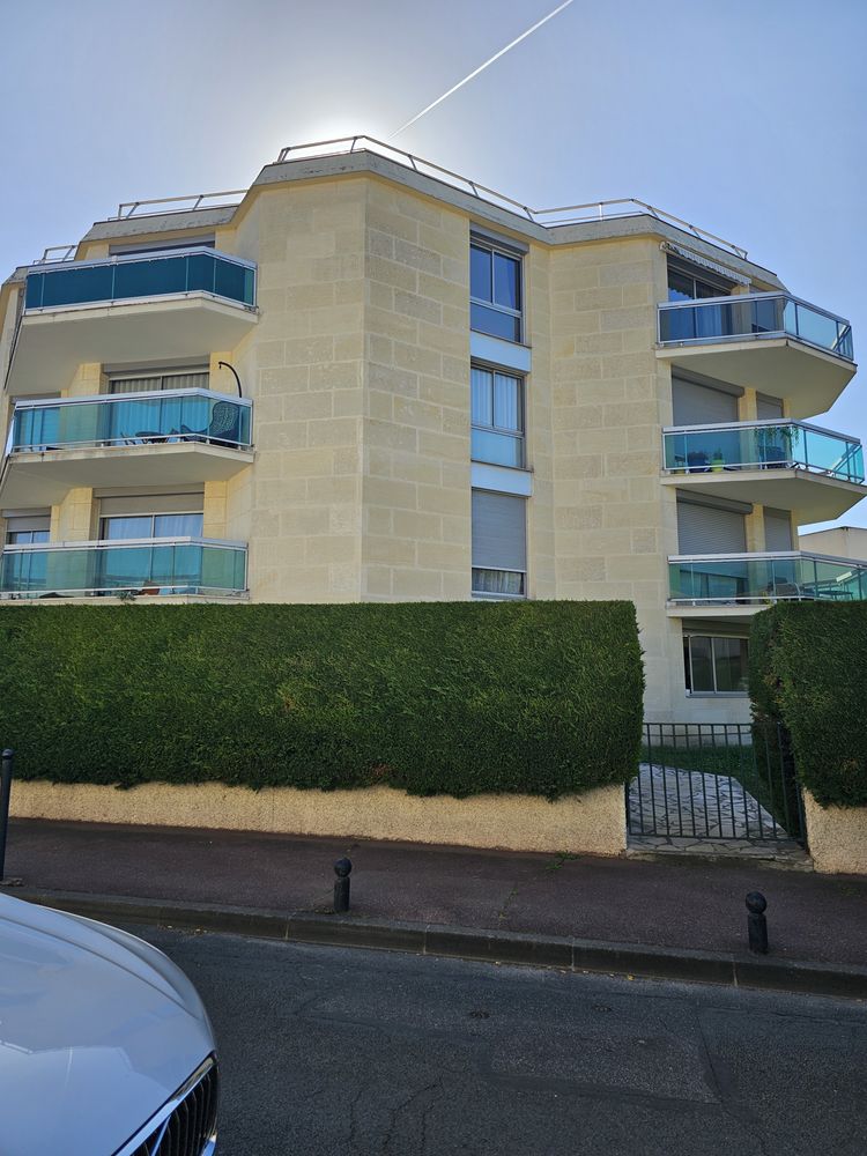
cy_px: 578
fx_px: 768
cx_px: 434
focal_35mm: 23
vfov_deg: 73.9
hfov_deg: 58.9
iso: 10
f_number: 1.7
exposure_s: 1/622
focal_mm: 6.3
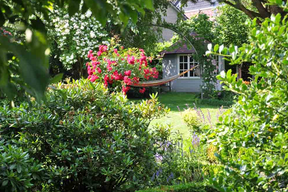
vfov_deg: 18.7
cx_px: 145
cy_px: 96
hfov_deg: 27.7
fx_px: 584
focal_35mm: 73
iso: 250
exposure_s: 1/160
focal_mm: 48
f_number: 6.3
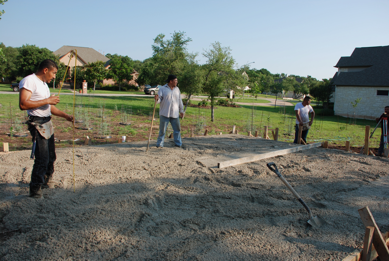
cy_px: 130
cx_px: 194
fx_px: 325
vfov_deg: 43.7
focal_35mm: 30
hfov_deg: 61.9
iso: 100
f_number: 7.1
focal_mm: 20
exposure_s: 1/200
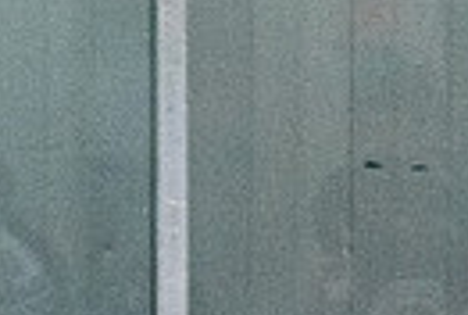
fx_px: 15974
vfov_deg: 1.1
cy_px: 420
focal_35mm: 1226
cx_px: 971
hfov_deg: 1.7
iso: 1400
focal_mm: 95
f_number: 2.8
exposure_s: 1/640
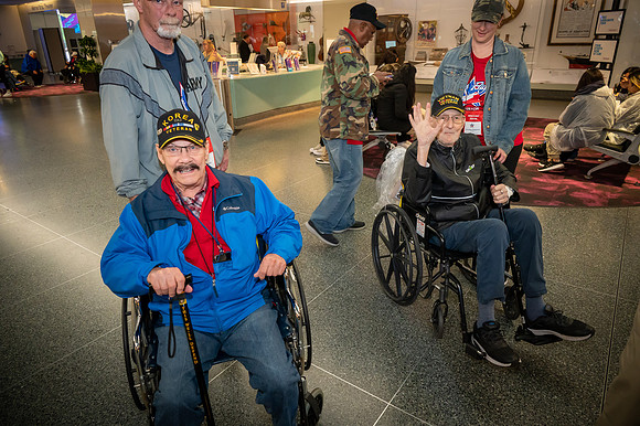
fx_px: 426
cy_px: 213
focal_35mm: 24
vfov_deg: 53.1
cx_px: 320
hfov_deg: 73.8
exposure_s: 1/50
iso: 5600
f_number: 5.6
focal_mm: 24
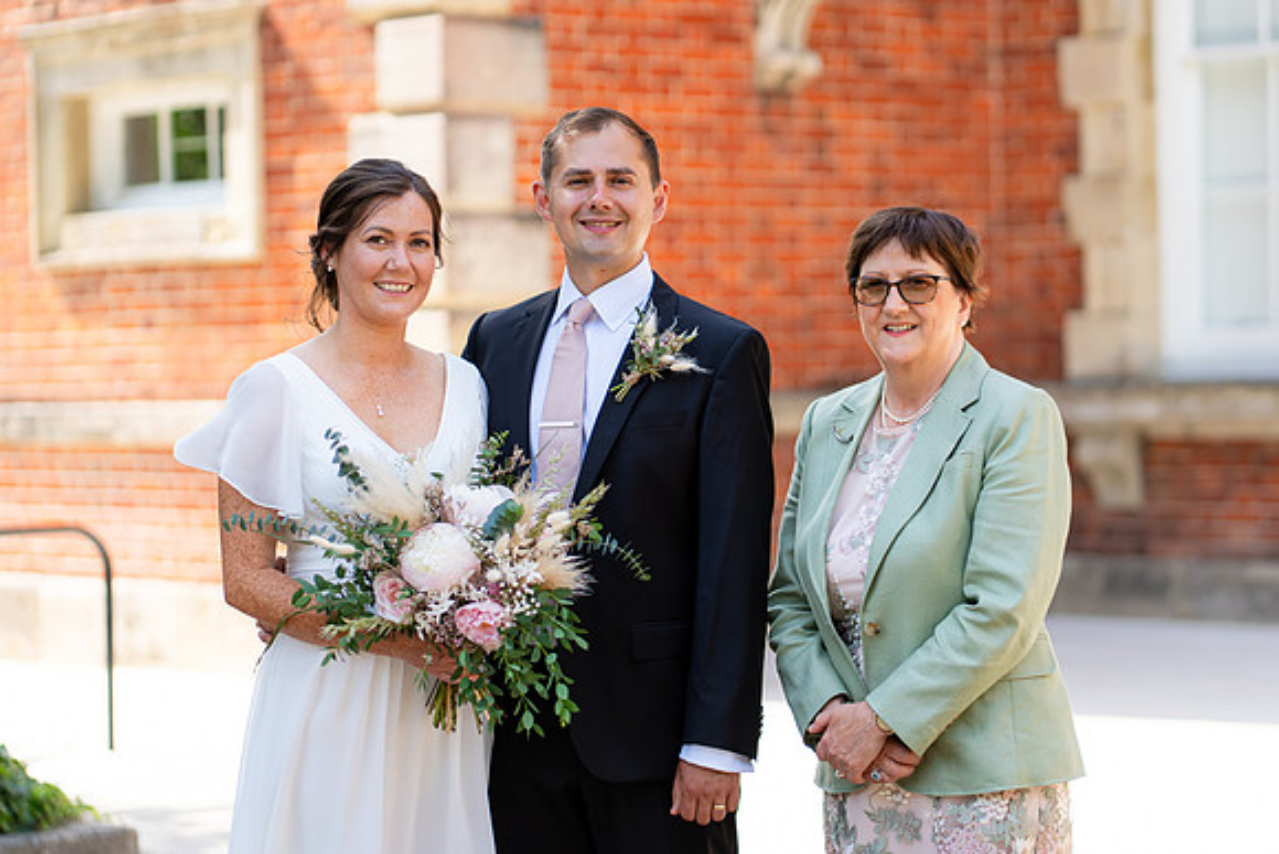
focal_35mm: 100
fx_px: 3568
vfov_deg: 13.6
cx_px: 667
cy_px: 400
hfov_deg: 20.3
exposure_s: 1/1600
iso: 100
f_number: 2.2
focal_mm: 85
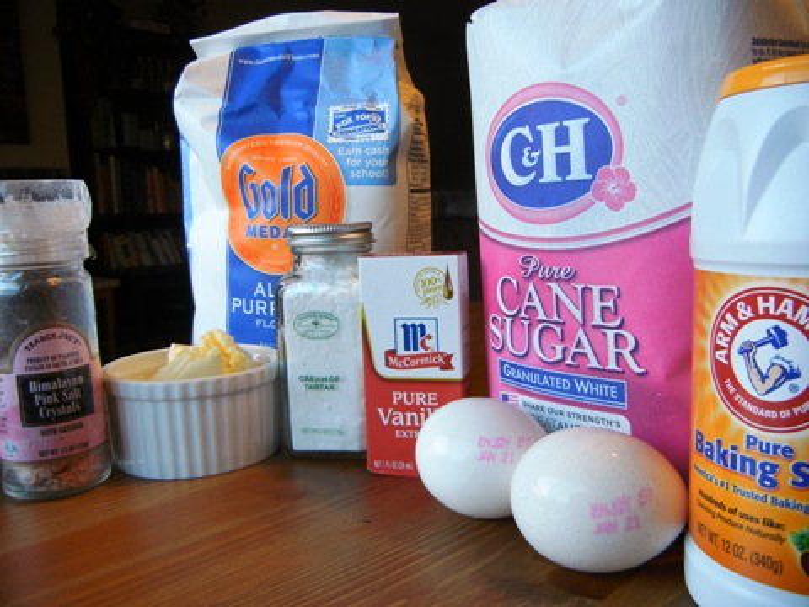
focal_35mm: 30
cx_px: 404
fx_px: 701
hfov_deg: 60.0
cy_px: 304
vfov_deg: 46.8
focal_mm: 5.4
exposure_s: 1/44
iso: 160
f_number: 3.5
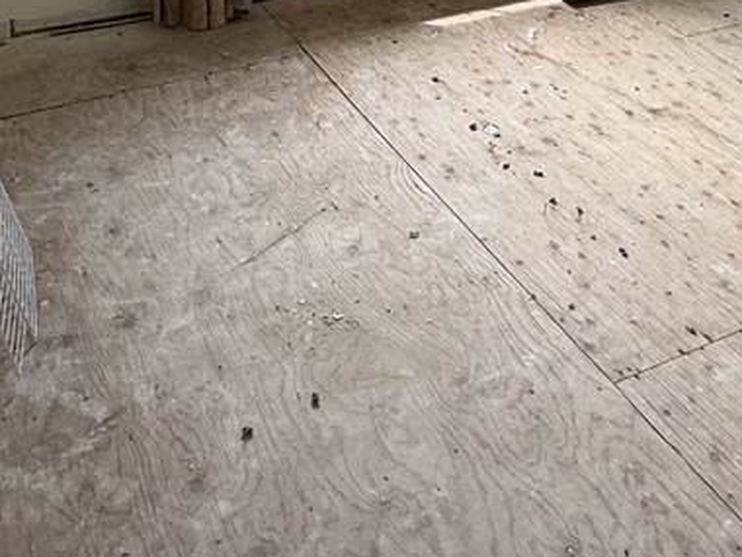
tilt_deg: -10.6
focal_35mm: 53
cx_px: 500
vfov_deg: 23.6
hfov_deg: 35.8
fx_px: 1136
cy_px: -205
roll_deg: -3.0
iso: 64
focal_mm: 2.22
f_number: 2.2
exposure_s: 1/99
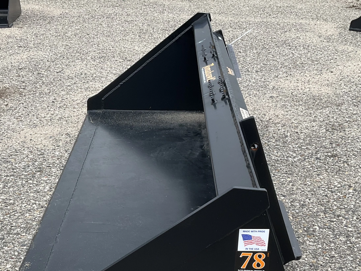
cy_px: 229
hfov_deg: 36.0
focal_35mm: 53
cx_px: 145
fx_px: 553
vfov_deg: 26.8
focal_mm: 3
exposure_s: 1/599
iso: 25
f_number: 1.8
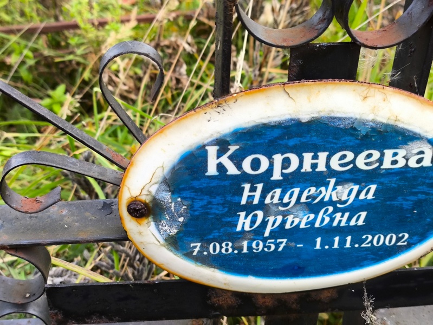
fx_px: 626
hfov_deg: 38.2
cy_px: 162
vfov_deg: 29.1
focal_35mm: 50
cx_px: 216
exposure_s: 1/120
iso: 64
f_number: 1.7
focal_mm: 4.71
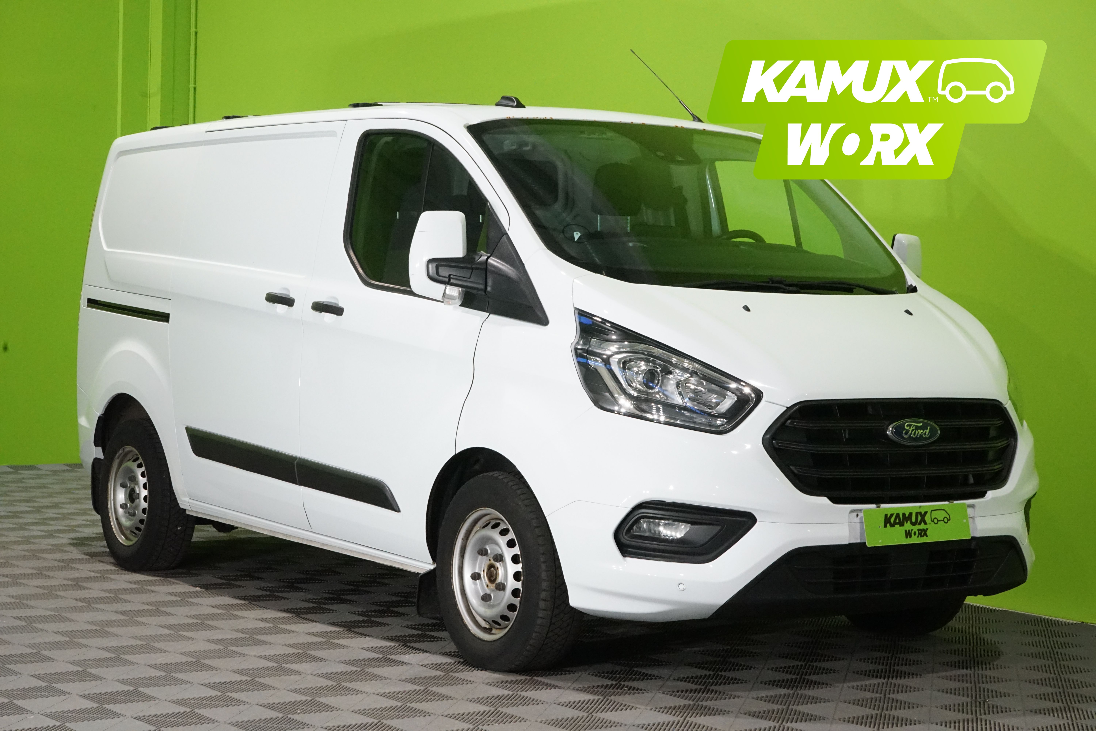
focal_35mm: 70
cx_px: 548
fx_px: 2131
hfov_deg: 28.8
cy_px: 366
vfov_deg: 19.5
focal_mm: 70
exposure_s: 1/40
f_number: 16
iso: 6400
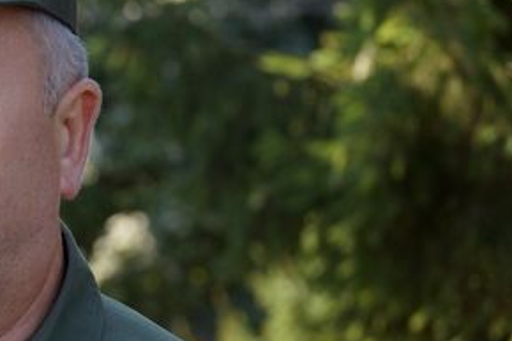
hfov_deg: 7.5
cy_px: 204
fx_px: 3855
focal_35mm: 271
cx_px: -72
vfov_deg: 5.1
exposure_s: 1/160
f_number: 5.6
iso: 125
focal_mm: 75
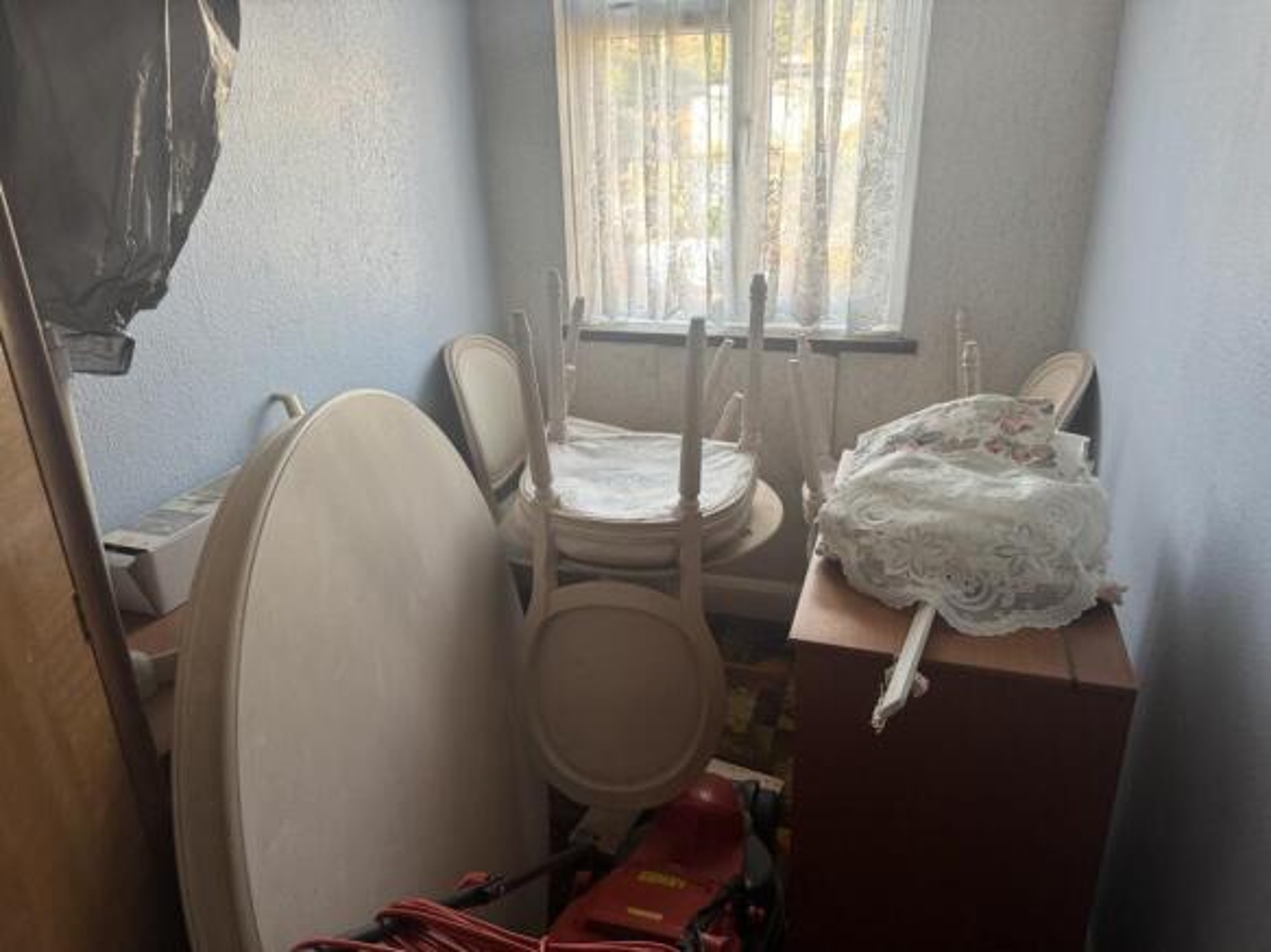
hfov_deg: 71.6
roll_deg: +2.1
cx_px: 636
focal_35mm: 24
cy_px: 476
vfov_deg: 56.8
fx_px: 881
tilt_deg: -20.9
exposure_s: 1/99
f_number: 1.78
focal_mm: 6.76
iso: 200
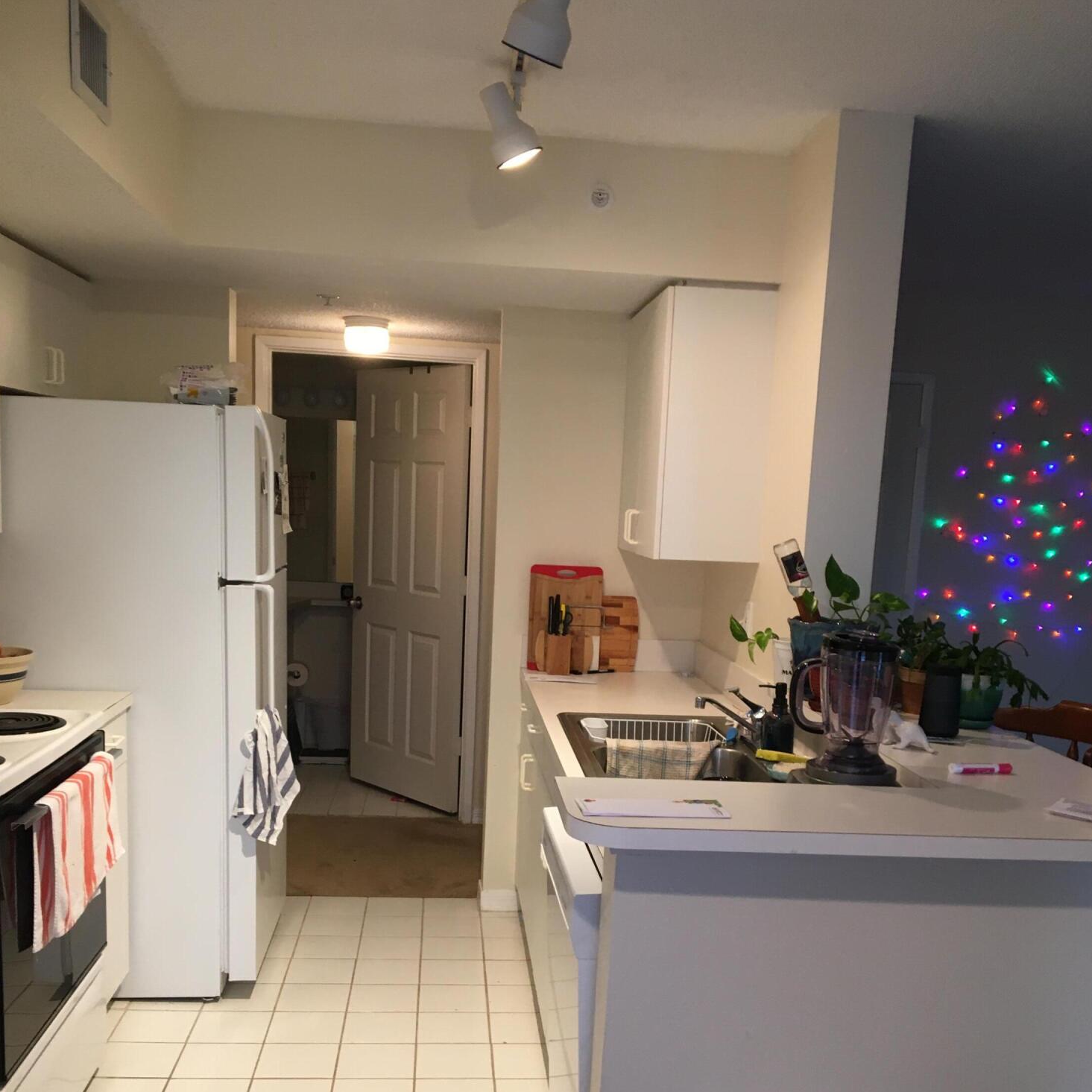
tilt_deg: -7.3
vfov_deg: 46.7
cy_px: 697
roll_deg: -3.8
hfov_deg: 47.2
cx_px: 553
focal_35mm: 35
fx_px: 1249
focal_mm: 4.15
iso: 64
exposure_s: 1/30
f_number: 2.2
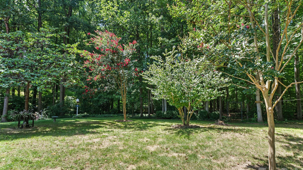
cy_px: 95
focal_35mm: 18
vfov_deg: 60.8
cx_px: 153
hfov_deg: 92.7
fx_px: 145
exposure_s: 1/80
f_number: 6.3
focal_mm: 17
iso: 400
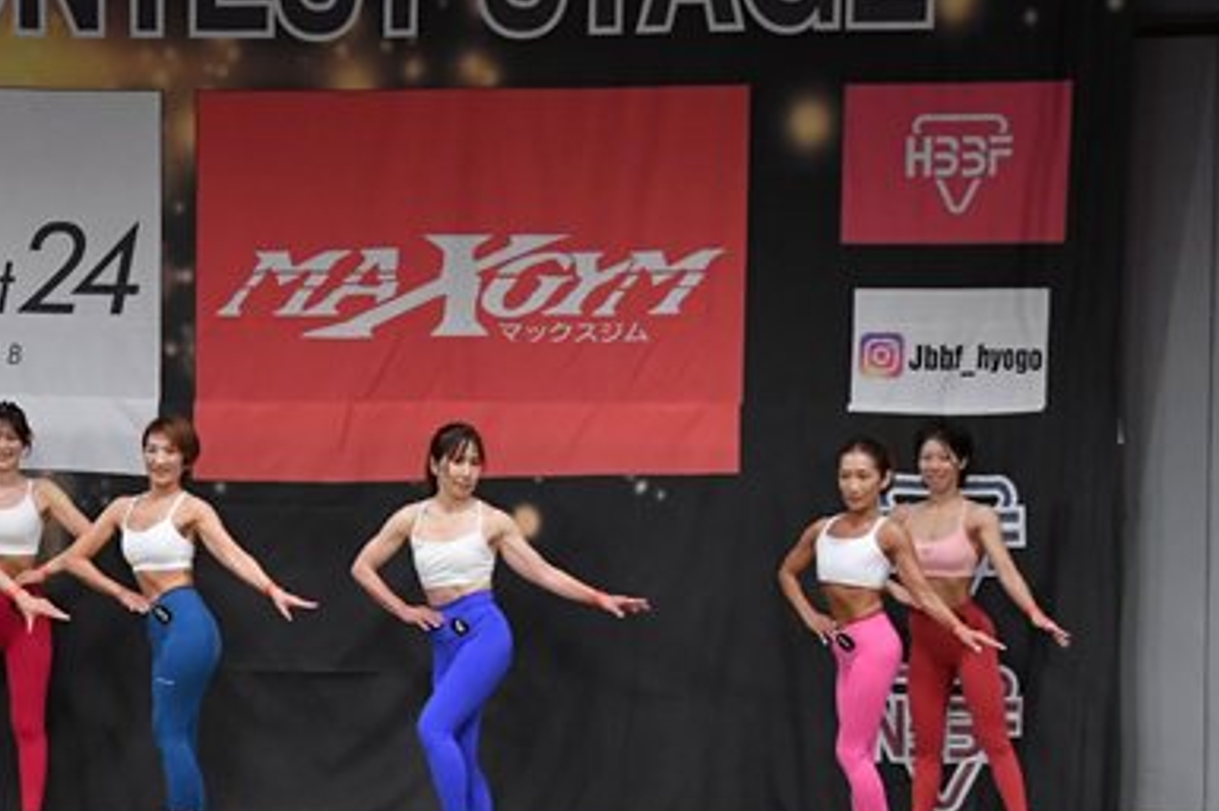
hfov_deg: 13.0
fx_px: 5312
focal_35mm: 157
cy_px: 653
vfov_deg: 8.7
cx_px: 163
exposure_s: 1/400
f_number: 5.6
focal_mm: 52
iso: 3200
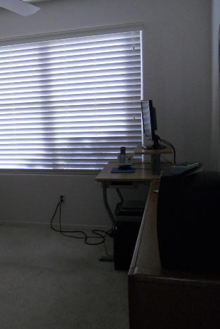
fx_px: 412
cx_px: 13
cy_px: 166
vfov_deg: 43.6
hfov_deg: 28.5
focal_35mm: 45
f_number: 3.5
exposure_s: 1/160
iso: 400
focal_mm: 5.8
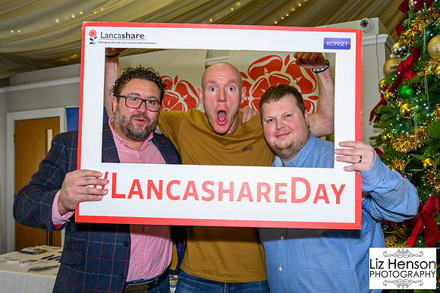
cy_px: 134
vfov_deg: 35.7
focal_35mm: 37
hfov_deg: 51.6
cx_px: 237
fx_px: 454
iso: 3200
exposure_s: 1/100
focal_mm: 33
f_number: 5
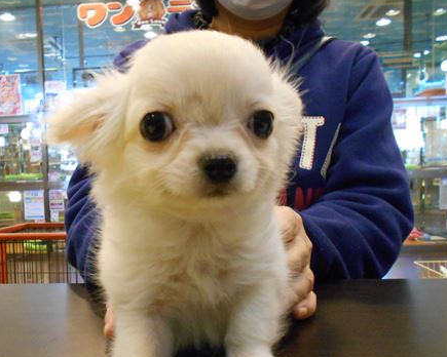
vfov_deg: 42.1
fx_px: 463
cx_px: 191
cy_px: 205
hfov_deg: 51.4
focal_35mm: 35
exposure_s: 1/80
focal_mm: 4.6
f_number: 3.2
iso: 800
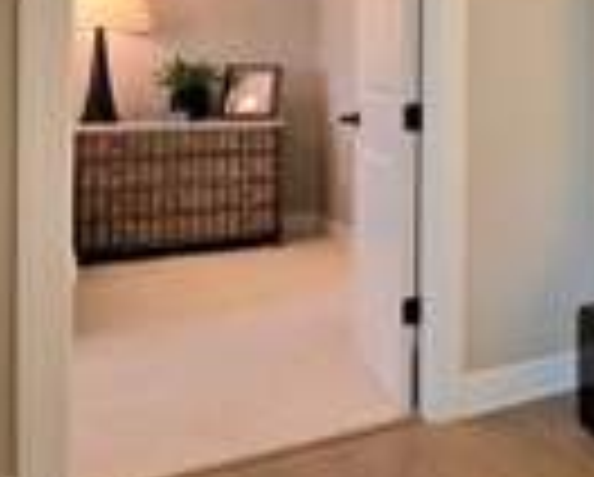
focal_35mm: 46
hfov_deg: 27.2
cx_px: 904
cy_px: 94
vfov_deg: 31.9
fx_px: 810
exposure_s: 1/120
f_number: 1.9
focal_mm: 2.2
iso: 125
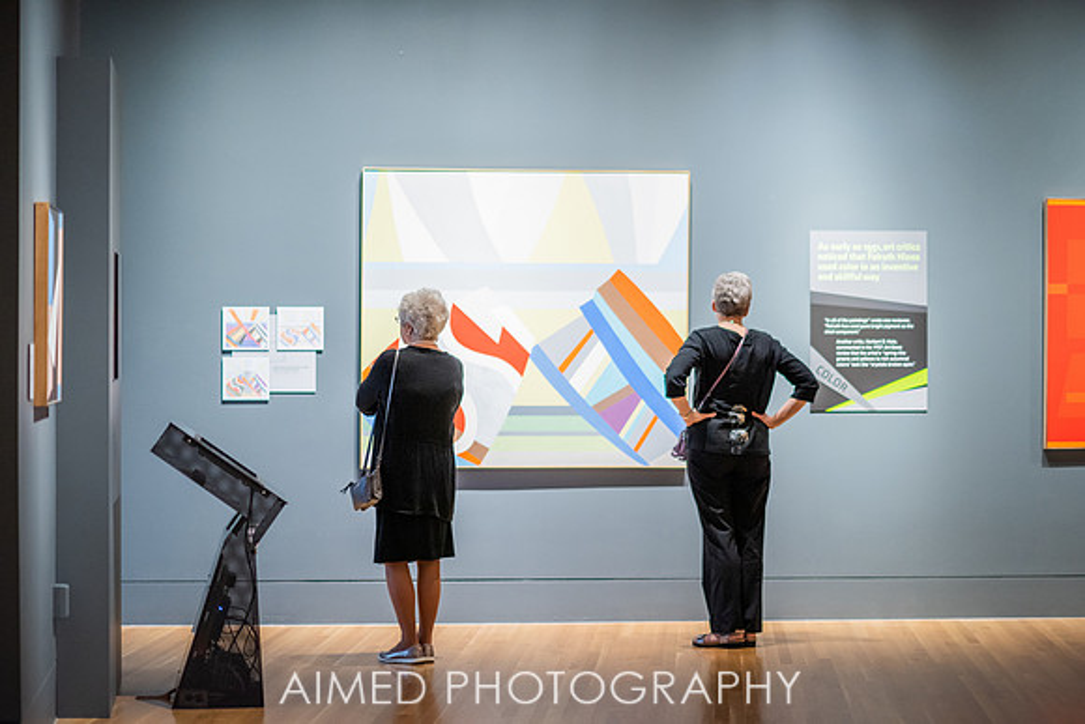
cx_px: 553
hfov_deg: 23.1
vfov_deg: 15.5
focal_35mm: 88
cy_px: 362
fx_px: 2655
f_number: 1.4
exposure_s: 1/160
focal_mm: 85
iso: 1000
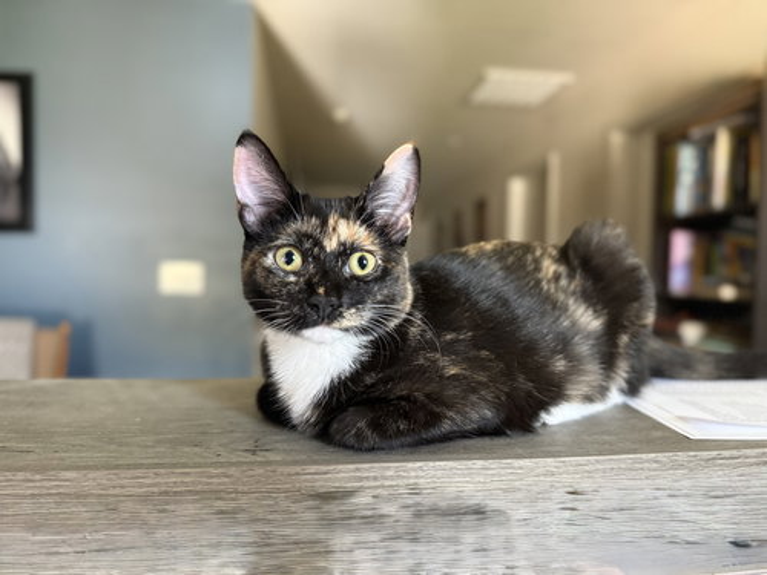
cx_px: 384
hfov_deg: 71.6
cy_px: 288
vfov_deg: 56.8
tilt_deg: -1.3
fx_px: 532
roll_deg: -0.4
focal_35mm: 24
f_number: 1.78
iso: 1000
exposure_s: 1/40
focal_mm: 6.76
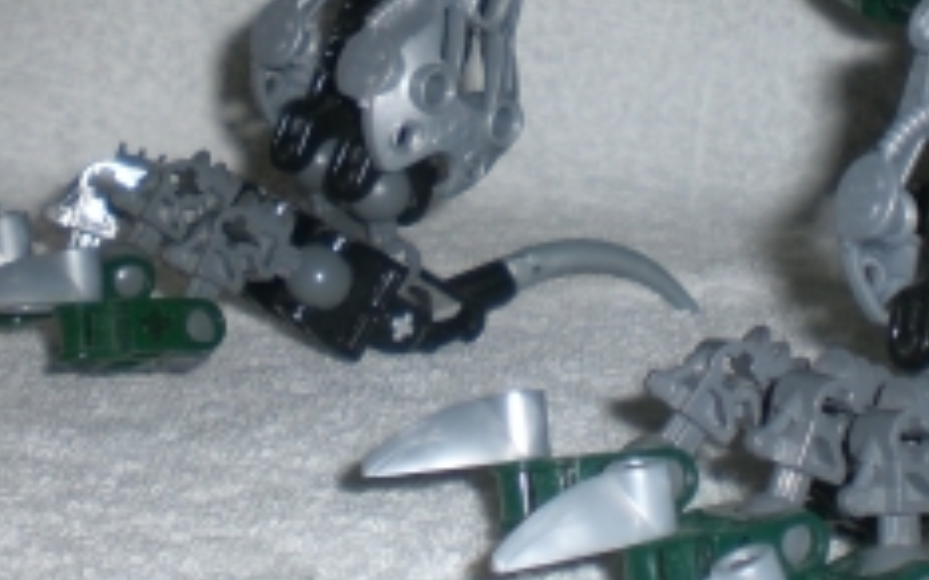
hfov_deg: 18.9
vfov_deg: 11.4
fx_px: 2784
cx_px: 667
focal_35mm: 110
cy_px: -262
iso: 50
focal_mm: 6.3
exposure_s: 1/60
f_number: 3.1
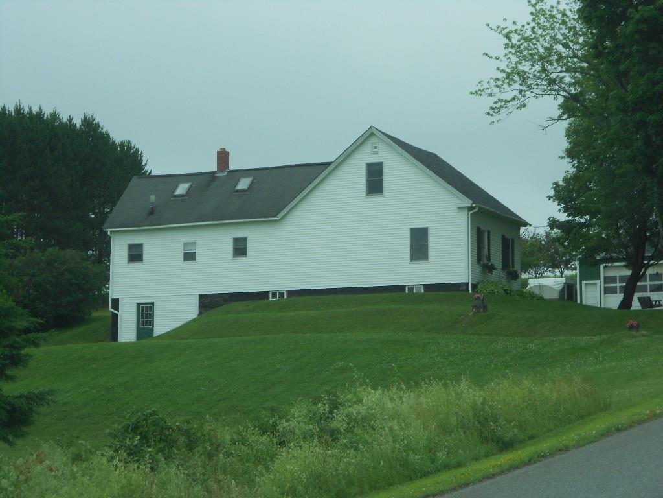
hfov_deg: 22.8
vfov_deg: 17.2
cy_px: 249
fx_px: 1647
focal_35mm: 86
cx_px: 332
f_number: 6.3
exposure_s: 1/100
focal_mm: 15.4
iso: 80
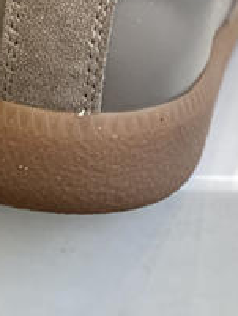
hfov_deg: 6.6
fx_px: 2051
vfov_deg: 8.8
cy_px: 16
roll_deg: -3.5
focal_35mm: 224
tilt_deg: -22.1
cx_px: -13
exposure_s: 1/122
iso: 64
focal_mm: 6
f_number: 2
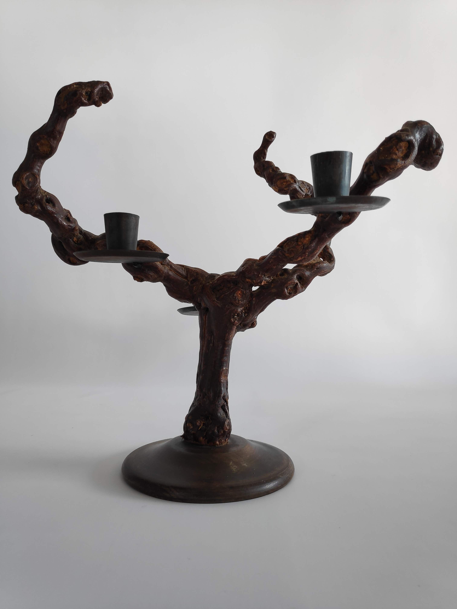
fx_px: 352
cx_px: 228
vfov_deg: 81.7
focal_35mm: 20
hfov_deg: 66.0
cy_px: 304
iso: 360
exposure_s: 1/100
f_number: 1.9
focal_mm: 3.94
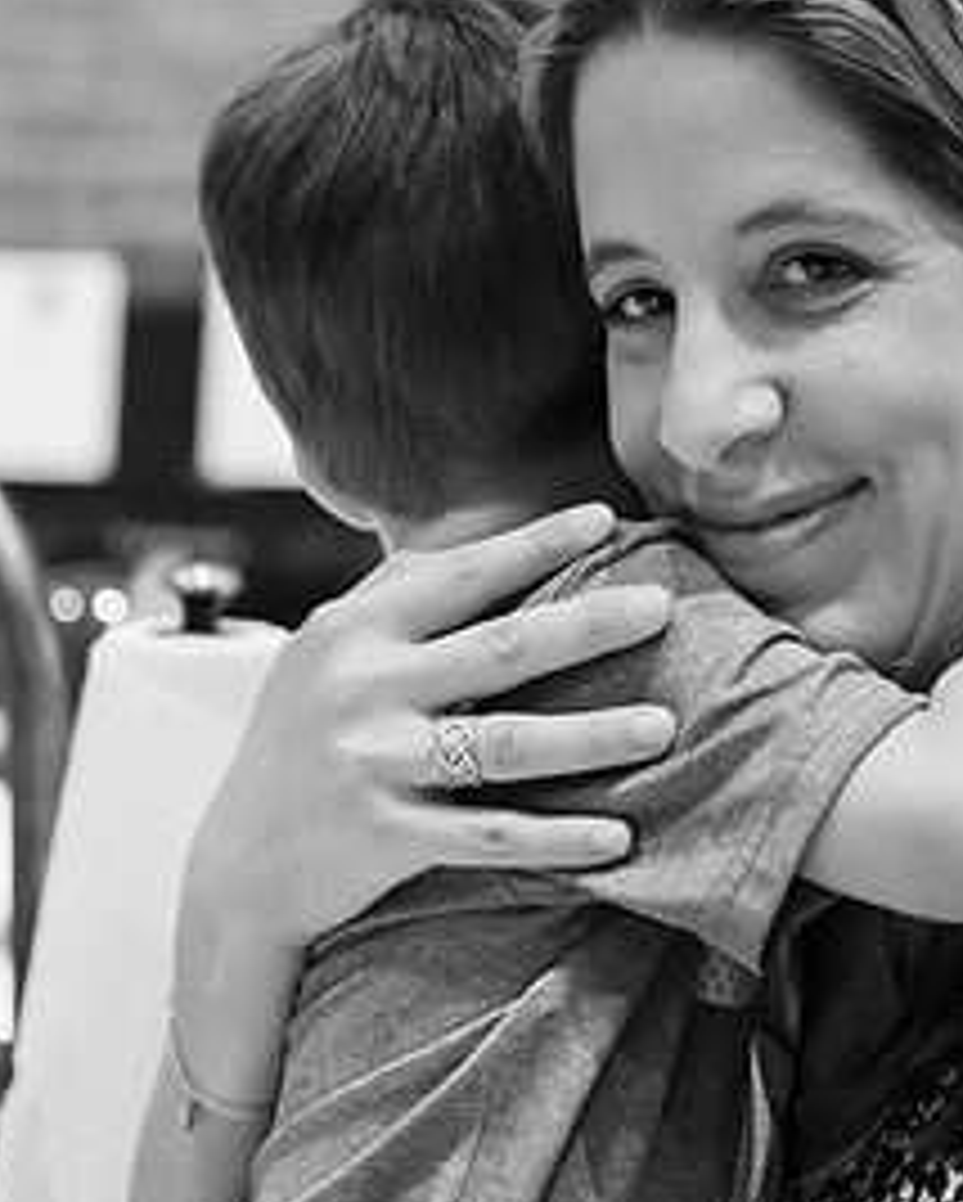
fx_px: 4875
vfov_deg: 14.0
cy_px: 450
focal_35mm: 137
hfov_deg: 11.3
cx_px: 612
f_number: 3.2
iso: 1250
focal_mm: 60
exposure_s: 1/200
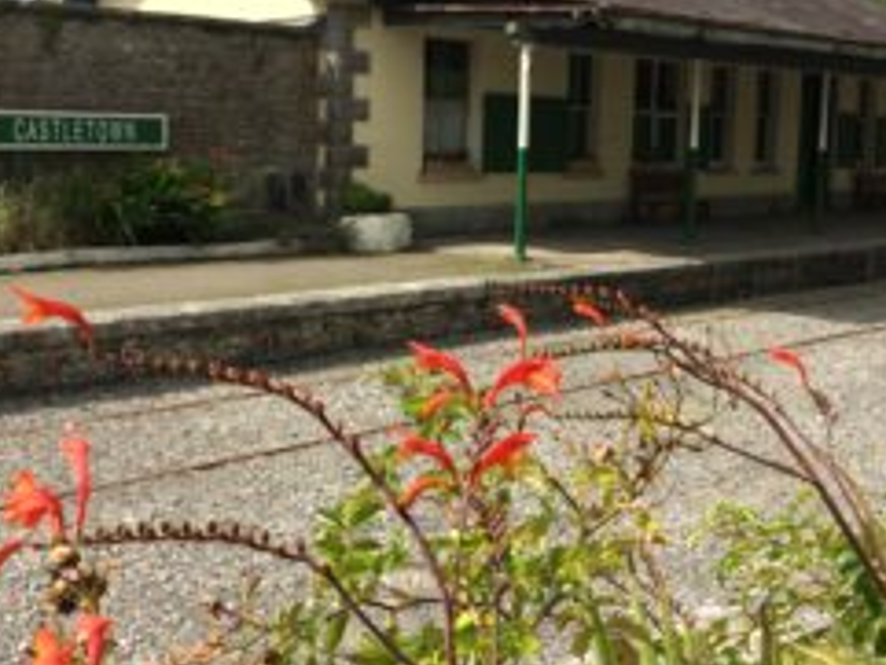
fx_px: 1152
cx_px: 426
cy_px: 252
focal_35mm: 45
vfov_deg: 32.1
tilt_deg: -7.1
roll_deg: -0.8
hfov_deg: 42.0
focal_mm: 4.15
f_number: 2.2
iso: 32
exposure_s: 1/2740
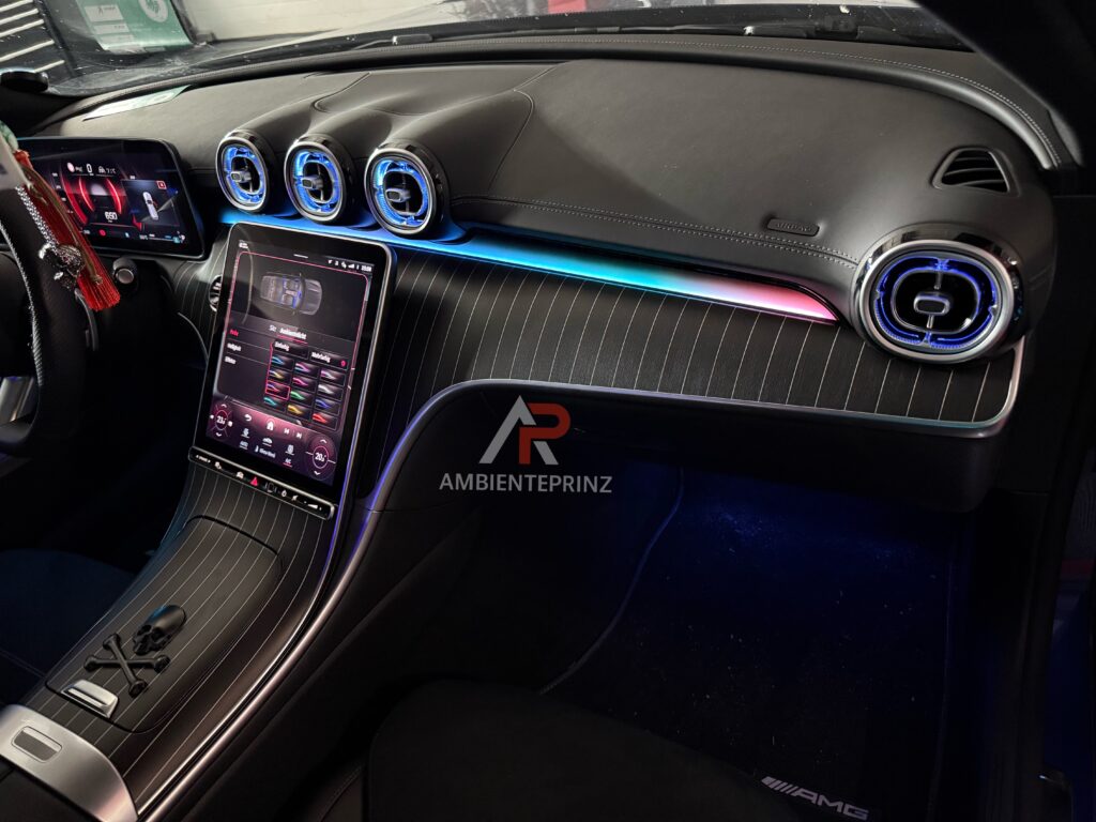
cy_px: 411
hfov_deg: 71.6
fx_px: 760
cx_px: 548
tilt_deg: -37.4
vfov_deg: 56.8
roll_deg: +13.3
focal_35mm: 24
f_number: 1.78
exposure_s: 1/25
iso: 1600
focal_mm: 6.76
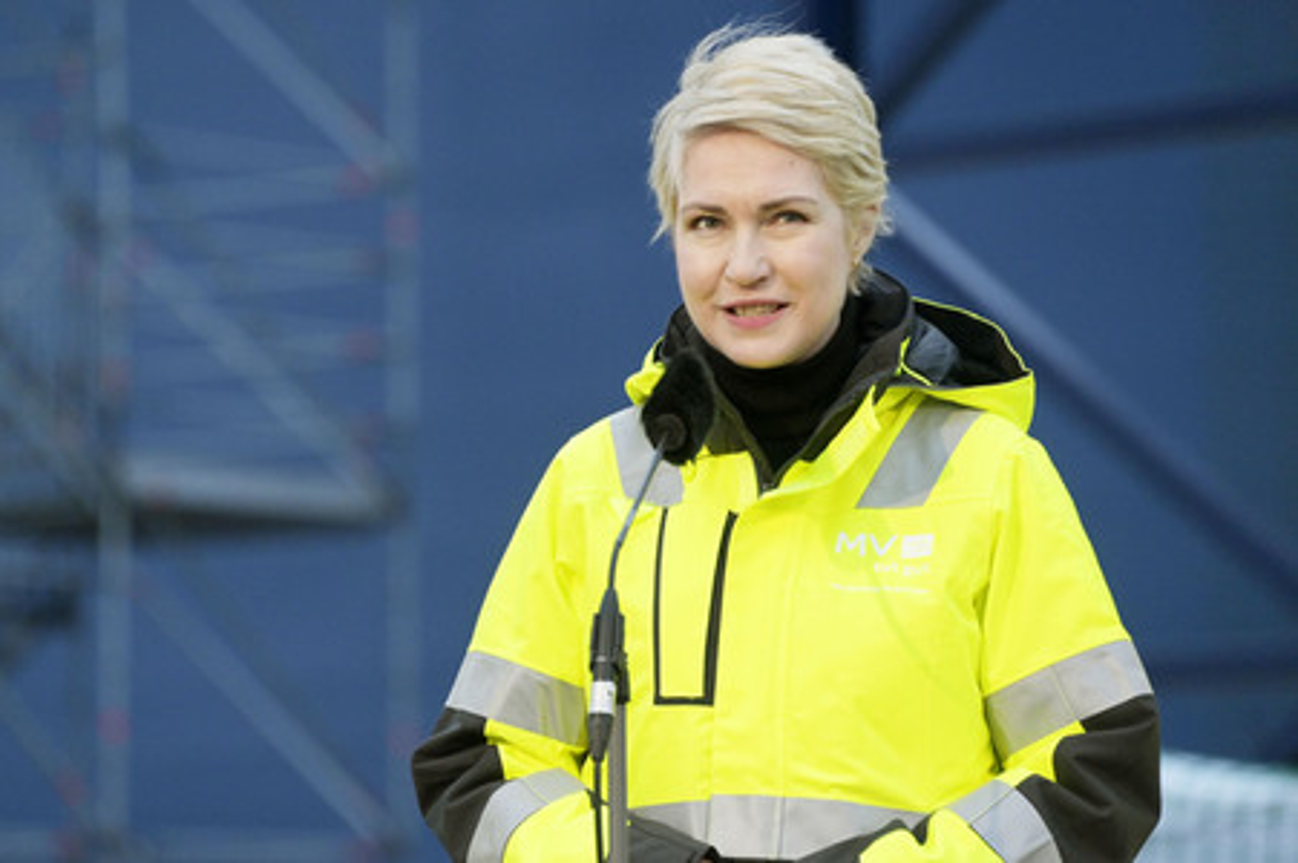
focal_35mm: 300
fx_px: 10808
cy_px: 432
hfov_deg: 6.9
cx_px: 649
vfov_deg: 4.6
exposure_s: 1/640
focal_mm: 300
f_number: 6.3
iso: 4000
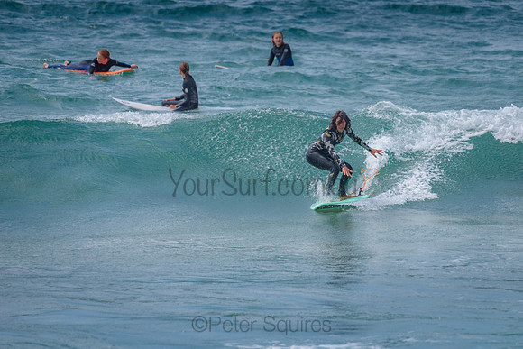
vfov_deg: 2.2
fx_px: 8906
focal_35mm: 613
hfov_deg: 3.4
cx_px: 320
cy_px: 135
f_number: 5.6
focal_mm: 500
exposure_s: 1/1600
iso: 140
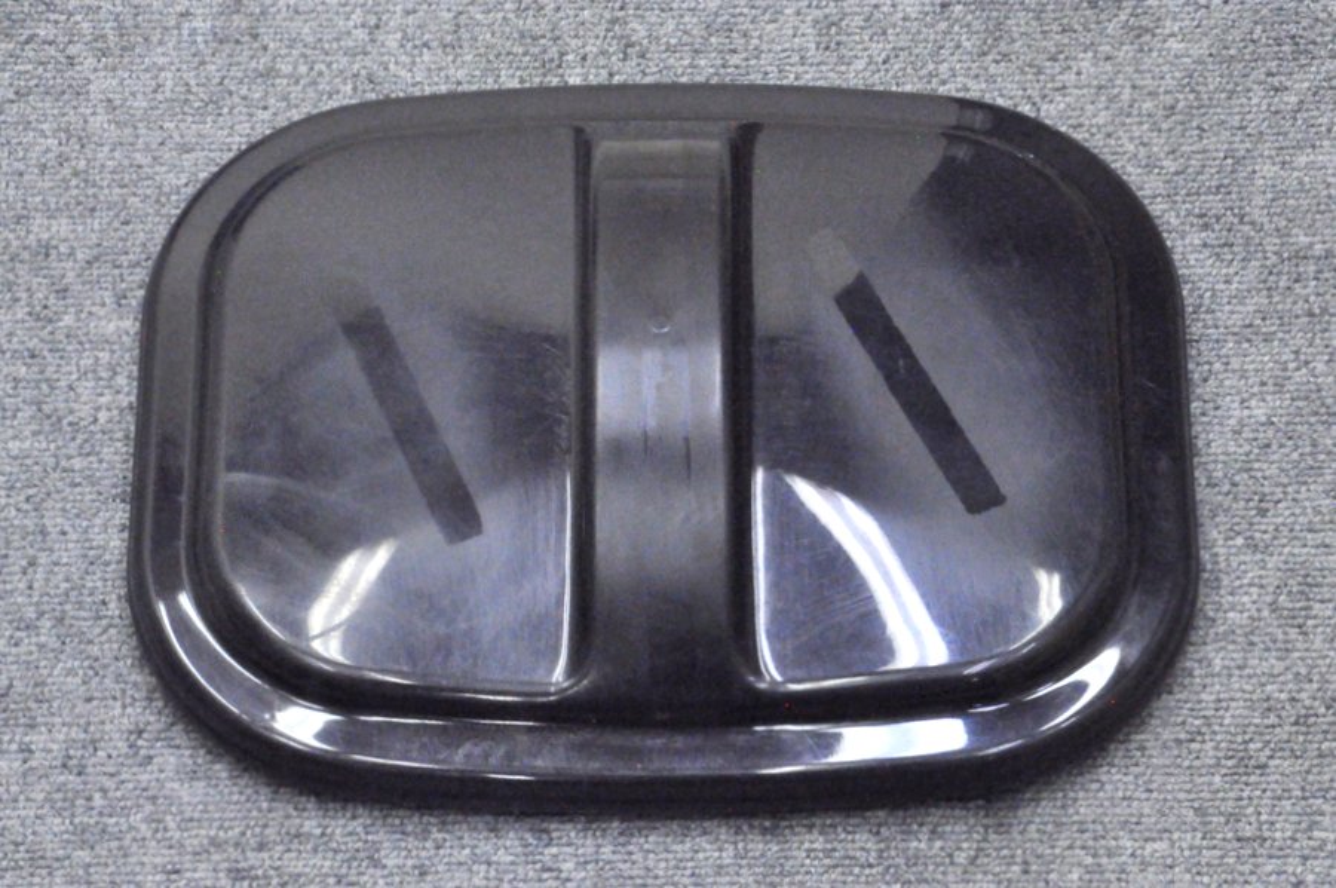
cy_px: 444
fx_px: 5839
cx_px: 668
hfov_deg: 13.1
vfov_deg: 8.7
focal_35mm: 158
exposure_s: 1/20
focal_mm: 105
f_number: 9
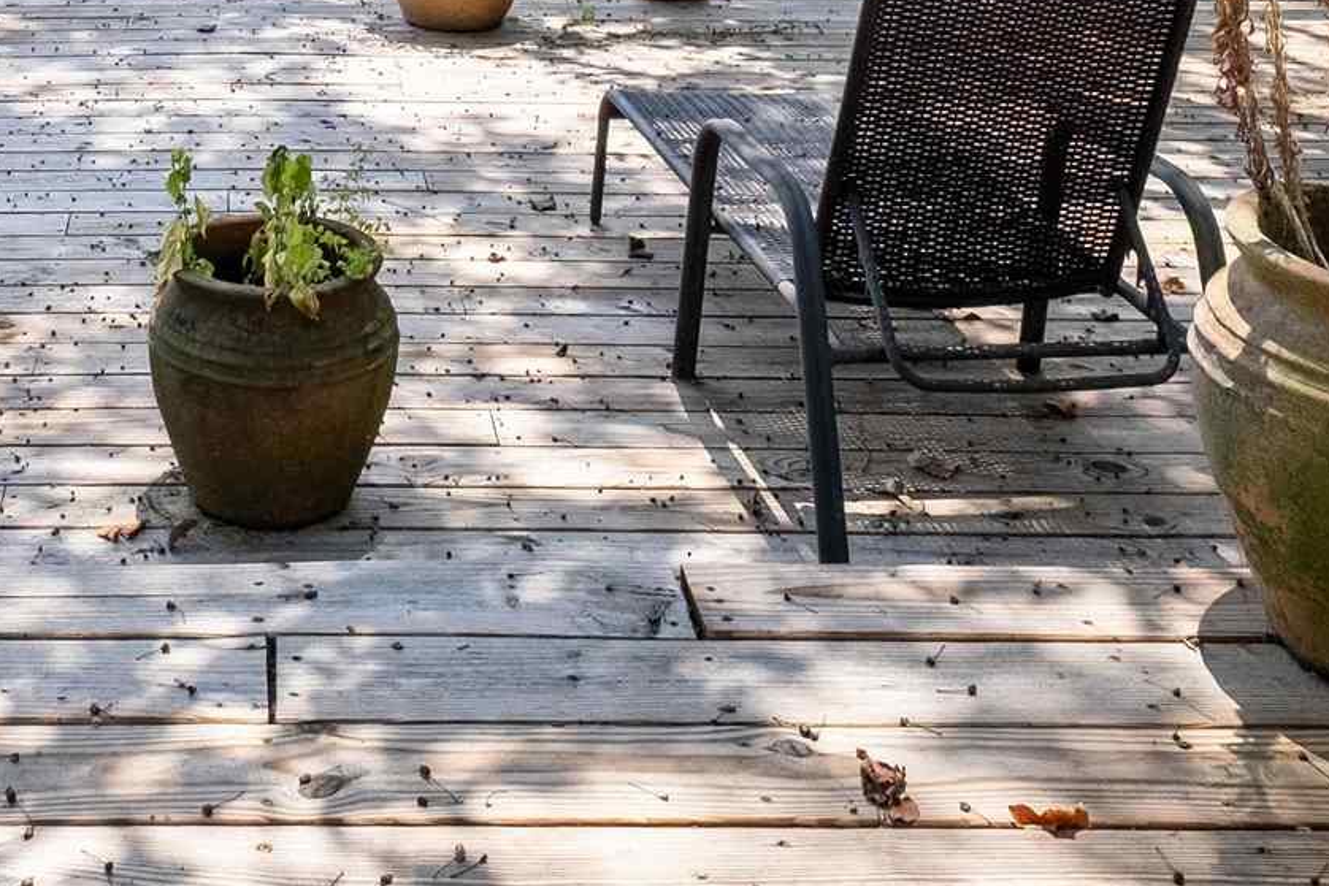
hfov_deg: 34.7
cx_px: 197
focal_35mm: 55
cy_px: -479
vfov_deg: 20.6
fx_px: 2031
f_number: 7.1
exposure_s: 1/100
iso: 640
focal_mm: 10
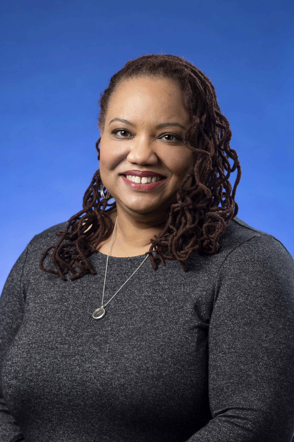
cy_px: 221
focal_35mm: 218
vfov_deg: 9.5
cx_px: 147
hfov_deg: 6.3
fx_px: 2664
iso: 100
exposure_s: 1/200
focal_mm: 145
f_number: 8
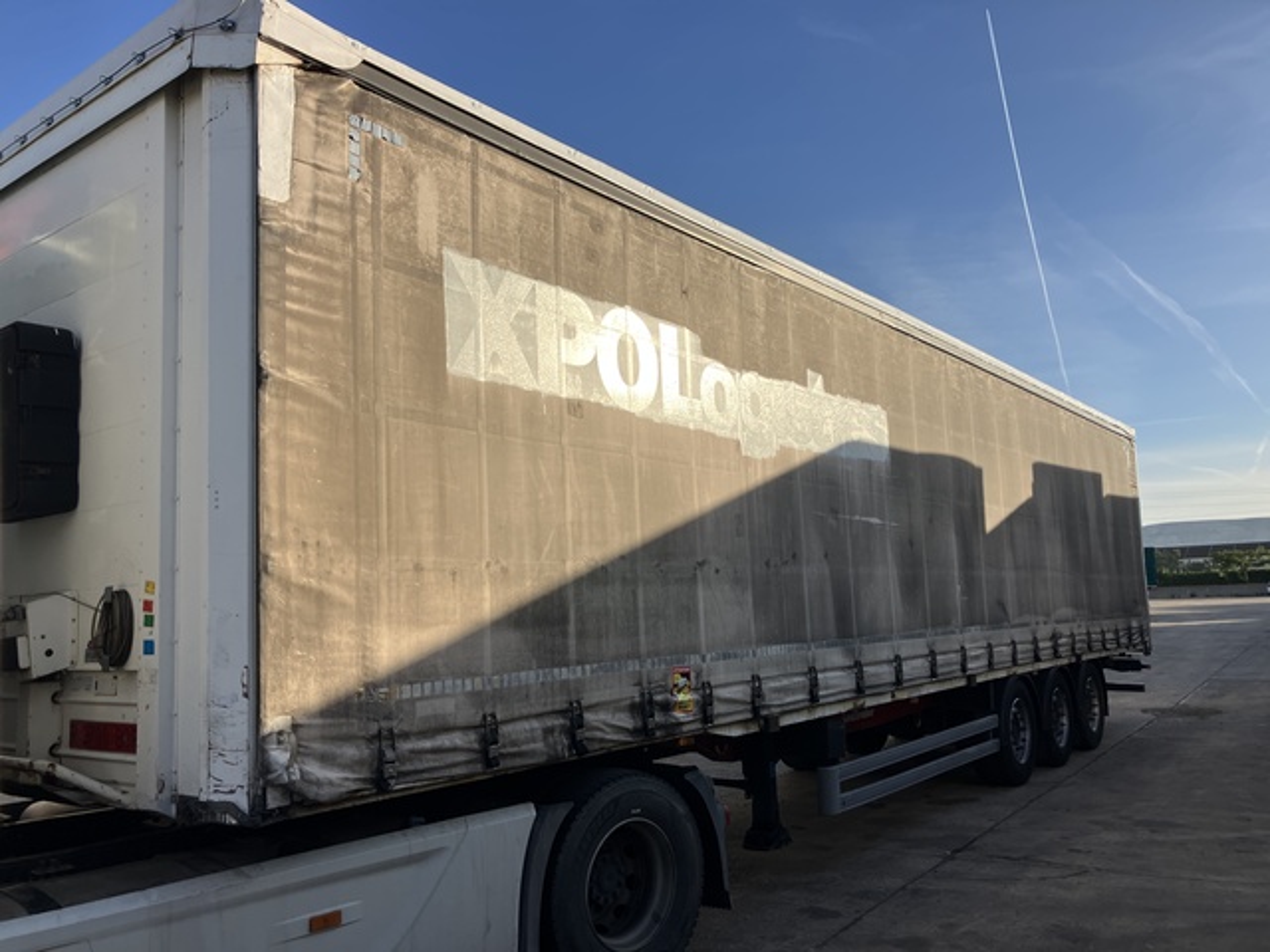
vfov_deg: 49.7
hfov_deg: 63.4
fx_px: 1027
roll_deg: +2.3
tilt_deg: +7.2
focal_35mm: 28
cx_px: 635
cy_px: 476
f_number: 1.8
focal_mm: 3.99
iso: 32
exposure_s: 1/2024
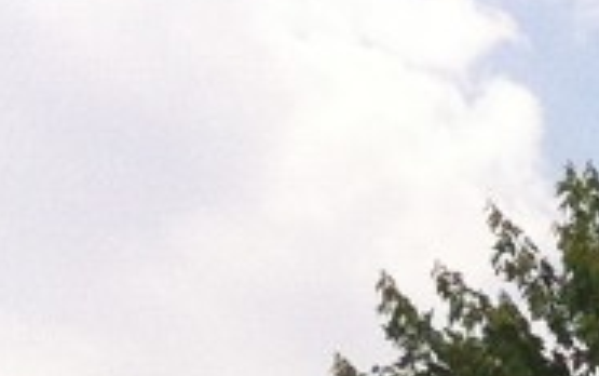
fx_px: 3921
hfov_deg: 8.2
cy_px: 1300
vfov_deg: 5.1
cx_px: 1305
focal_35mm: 240
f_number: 2.8
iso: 80
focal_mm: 3.85
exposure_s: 1/2011
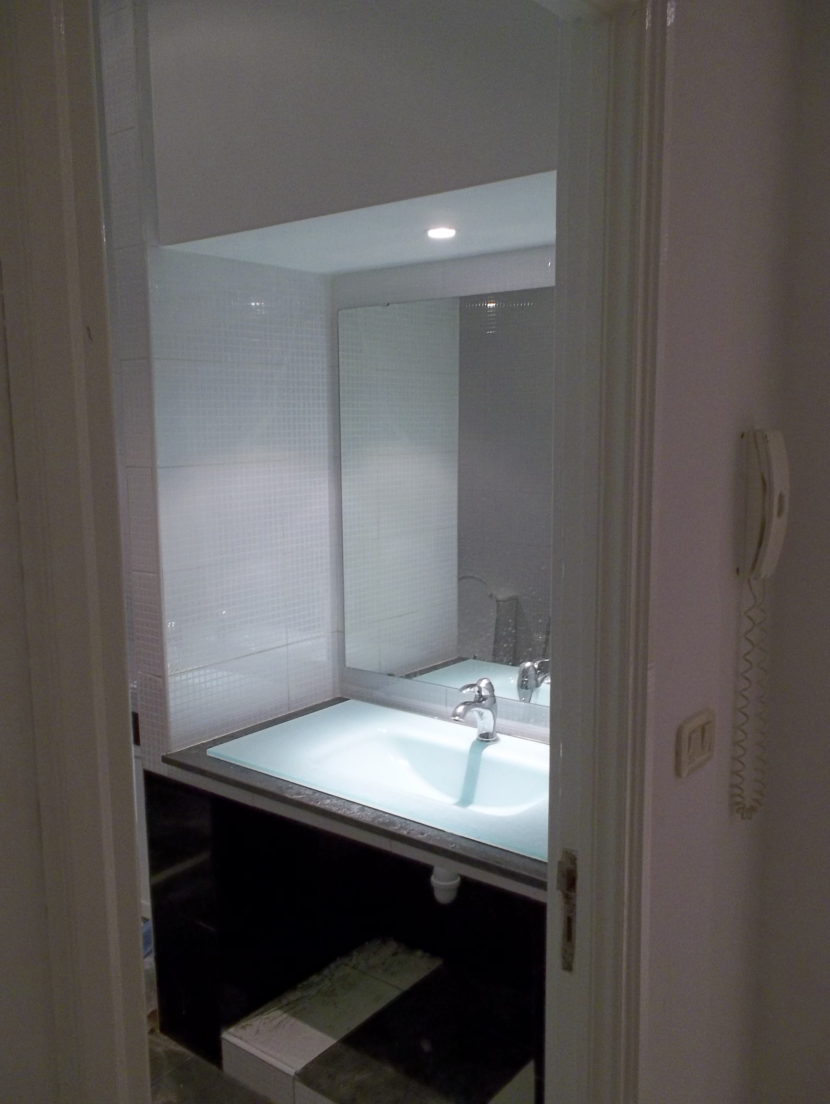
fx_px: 926
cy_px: 552
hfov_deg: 48.3
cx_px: 415
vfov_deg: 61.6
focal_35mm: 29
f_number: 3.3
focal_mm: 4.1
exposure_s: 1/15
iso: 160
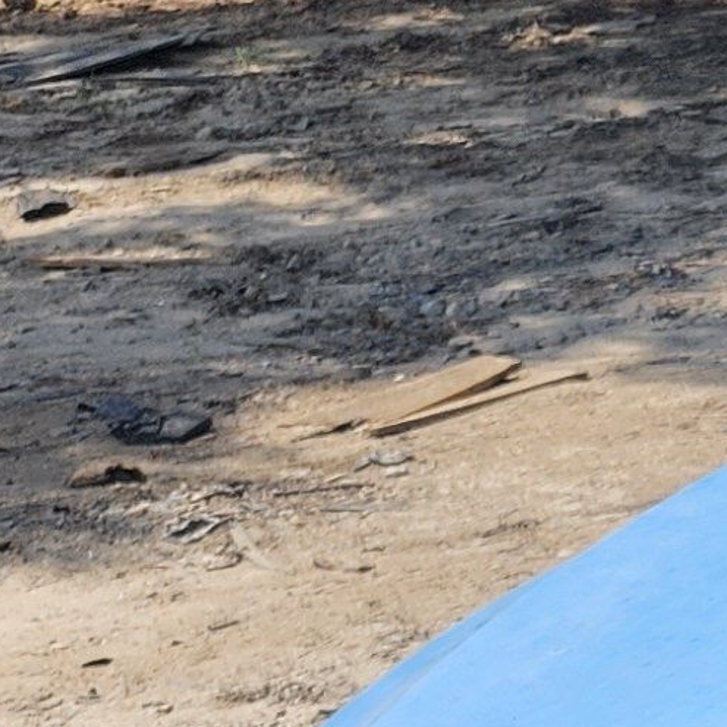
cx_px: 2350
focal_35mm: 164
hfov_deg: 8.5
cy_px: 1162
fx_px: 3897
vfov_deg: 10.2
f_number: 1.8
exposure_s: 1/1488
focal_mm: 5.54
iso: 25
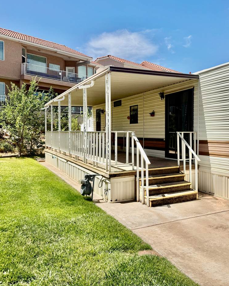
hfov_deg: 43.7
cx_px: 182
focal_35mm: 32
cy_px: 140
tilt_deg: -0.9
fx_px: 271
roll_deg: +0.3
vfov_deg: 55.6
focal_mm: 6.76
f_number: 1.78
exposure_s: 1/7937
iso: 80
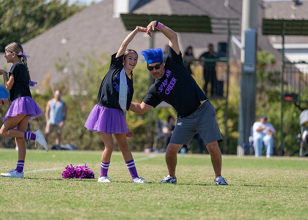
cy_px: 110
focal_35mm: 215
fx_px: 1878
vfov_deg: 6.7
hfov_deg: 9.4
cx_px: 154
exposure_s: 1/5000
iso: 320
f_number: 2.8
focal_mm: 200
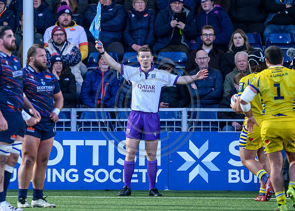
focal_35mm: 758
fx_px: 6350
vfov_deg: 1.9
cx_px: 136
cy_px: 75
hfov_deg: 2.7
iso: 5000
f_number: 4
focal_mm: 560
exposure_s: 1/800
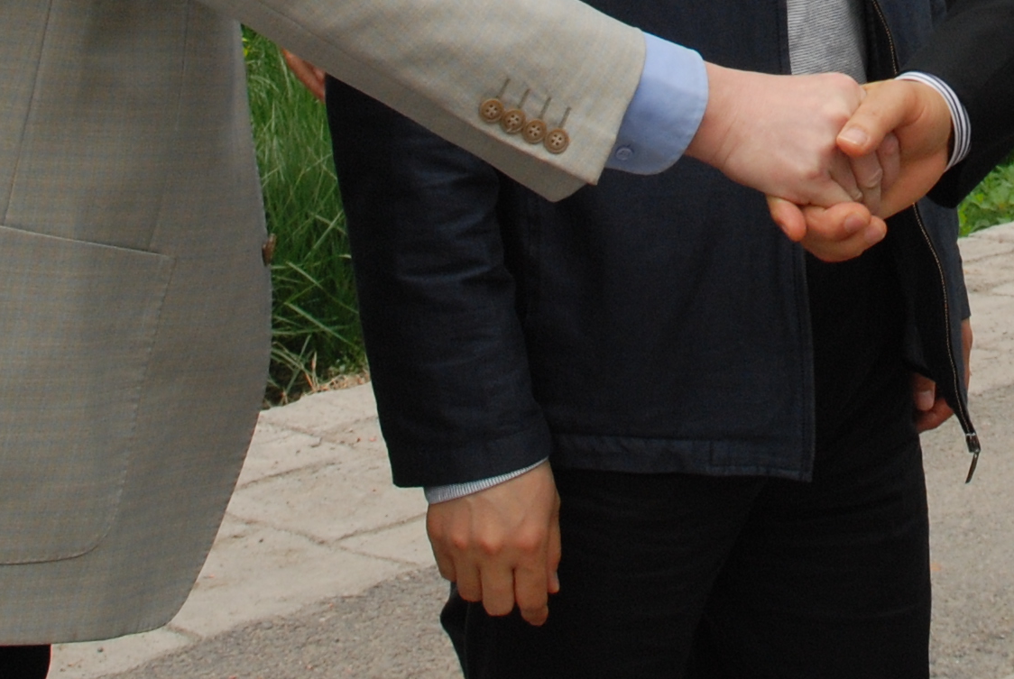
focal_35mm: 124
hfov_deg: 16.2
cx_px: 971
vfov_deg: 10.7
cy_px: -325
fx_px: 3498
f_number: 7.1
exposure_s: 1/500
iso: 320
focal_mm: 24
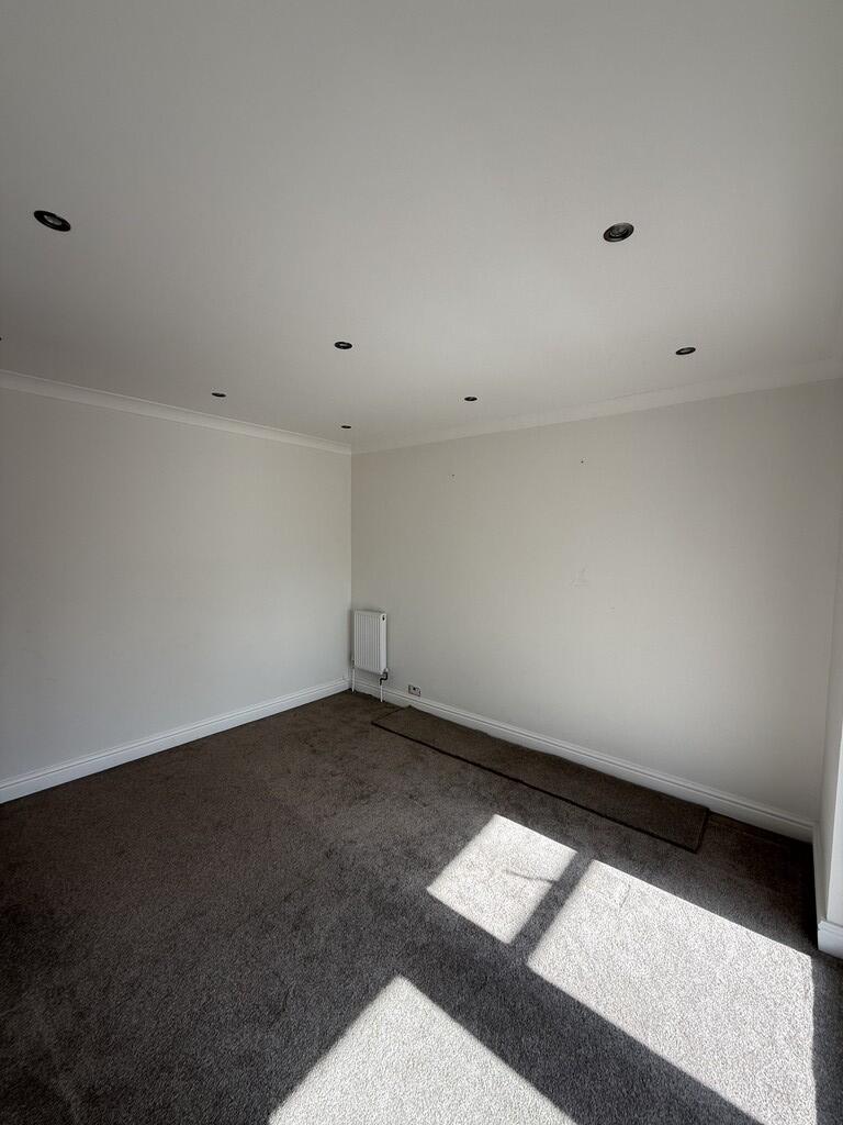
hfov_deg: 85.7
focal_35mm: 14
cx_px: 422
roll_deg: -0.6
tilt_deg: -2.5
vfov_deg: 102.1
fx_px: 455
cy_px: 562
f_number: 2.2
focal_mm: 2.22
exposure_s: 1/210
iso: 50
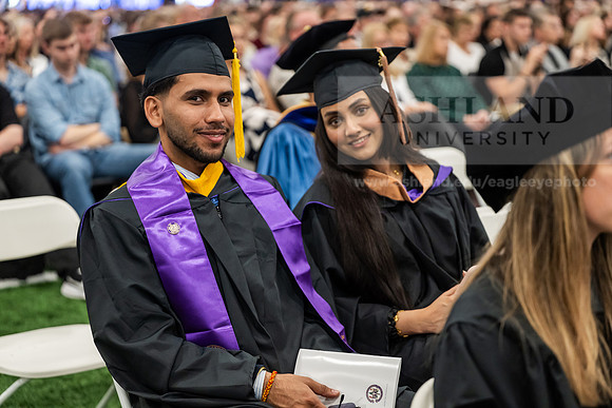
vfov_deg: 19.2
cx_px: 306
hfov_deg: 28.4
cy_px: 204
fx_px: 1207
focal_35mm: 71
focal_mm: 71
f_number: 2.8
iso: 2500
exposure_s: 1/200
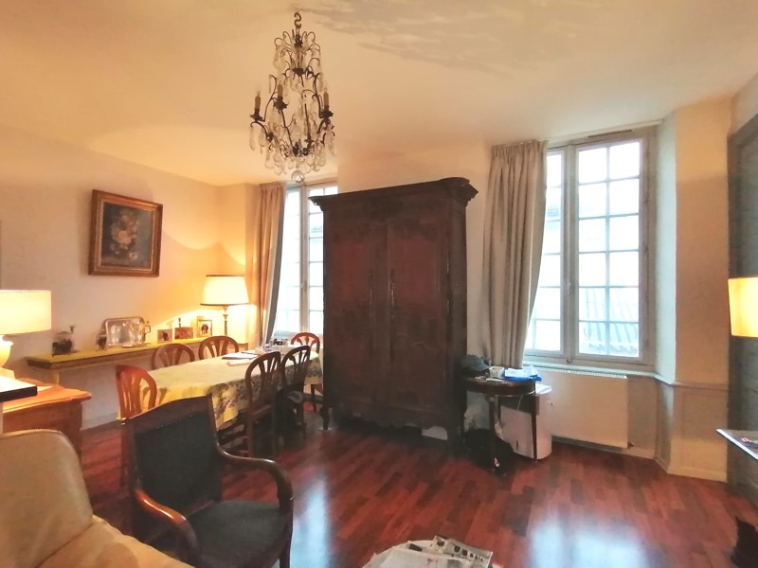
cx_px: 379
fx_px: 372
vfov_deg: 74.7
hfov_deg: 91.0
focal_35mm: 17
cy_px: 284
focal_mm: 1.78
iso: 320
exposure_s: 1/33.3
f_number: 2.4
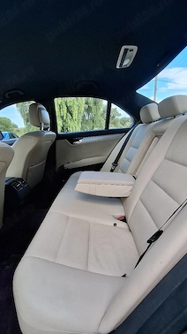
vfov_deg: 103.0
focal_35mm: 15
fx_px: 133
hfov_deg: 70.4
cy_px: 167
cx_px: 92
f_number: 2.2
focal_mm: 1.74
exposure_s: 1/125
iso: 40
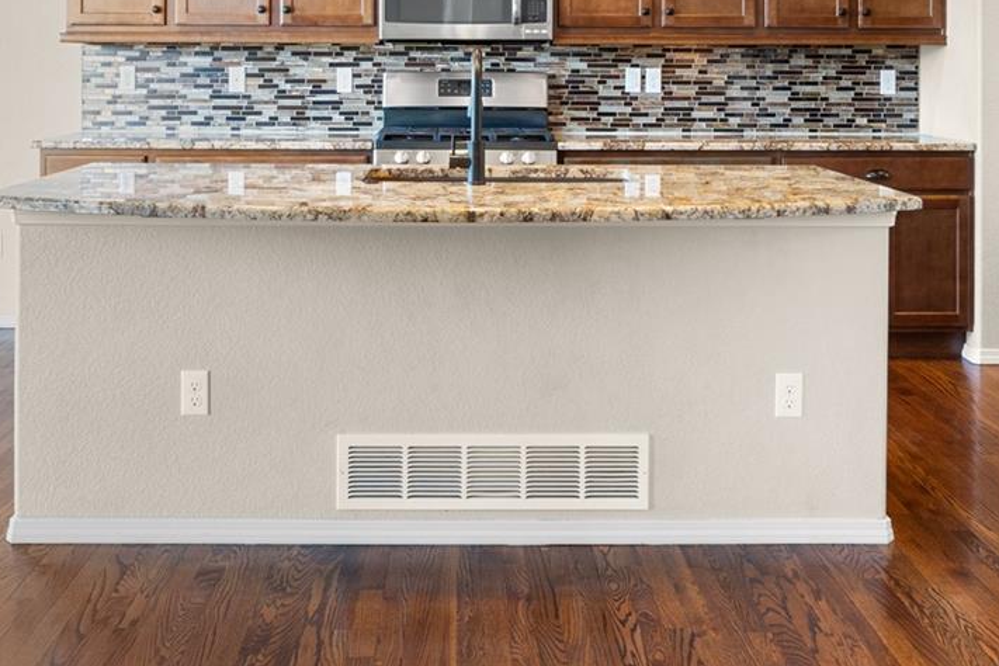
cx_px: 486
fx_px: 1195
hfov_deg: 45.4
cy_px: 55
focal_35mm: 43
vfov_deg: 29.7
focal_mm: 12.6
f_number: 8
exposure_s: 1/1.67
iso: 320
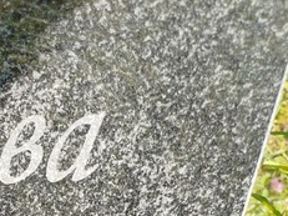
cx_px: -173
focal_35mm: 83
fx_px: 690
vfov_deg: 15.9
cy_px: 347
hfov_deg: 19.7
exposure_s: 1/372
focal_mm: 5.31
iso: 50
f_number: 1.7
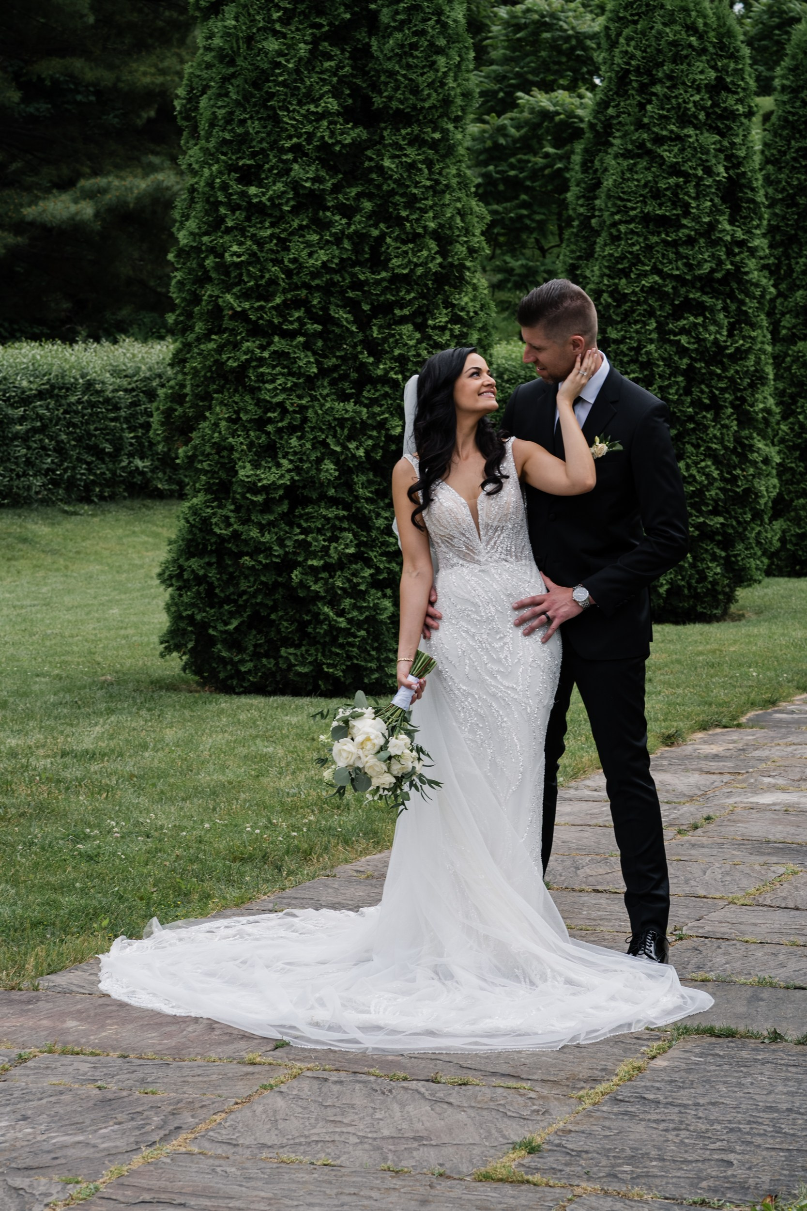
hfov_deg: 16.1
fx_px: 2858
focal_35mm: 85
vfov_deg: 23.9
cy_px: 606
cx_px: 404
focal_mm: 85
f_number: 10
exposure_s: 1/125
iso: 125
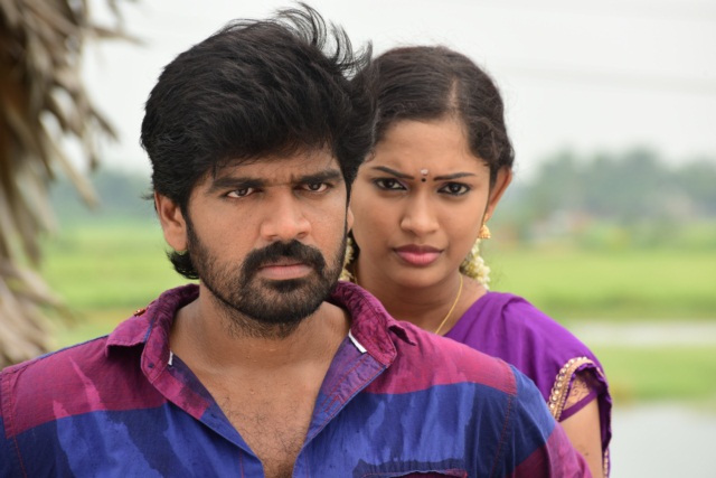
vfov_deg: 8.1
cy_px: 239
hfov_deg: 12.1
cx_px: 358
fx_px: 3382
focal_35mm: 170
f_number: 7.1
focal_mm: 170
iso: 400
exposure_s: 1/400
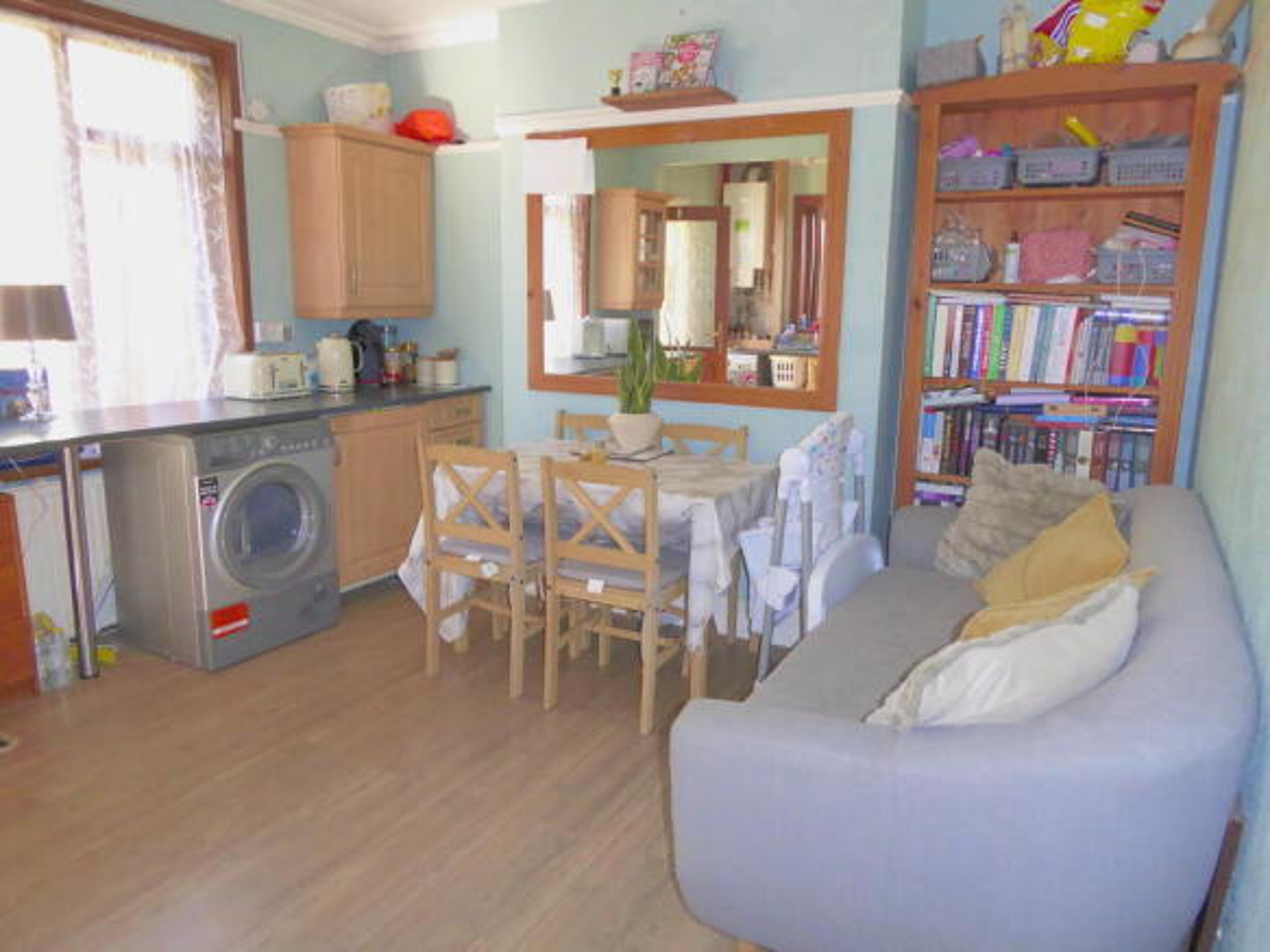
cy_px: 476
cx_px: 635
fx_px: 917
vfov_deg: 54.9
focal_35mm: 25
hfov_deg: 69.4
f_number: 3.3
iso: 500
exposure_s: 1/60
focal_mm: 4.3
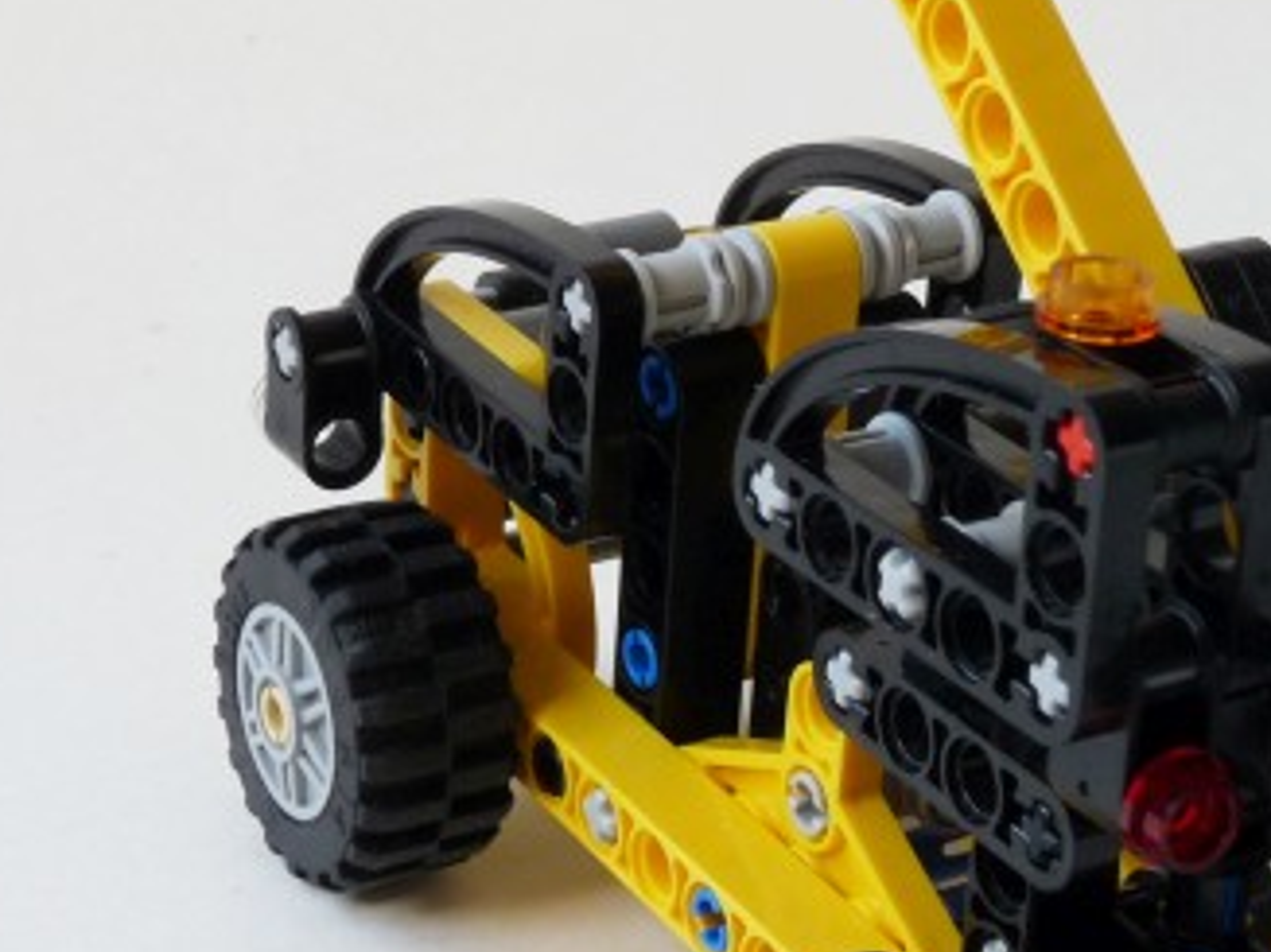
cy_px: 361
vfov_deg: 15.1
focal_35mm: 98
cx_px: 812
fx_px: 3597
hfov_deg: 20.0
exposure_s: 1/25
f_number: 5.6
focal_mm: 7.1
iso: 100
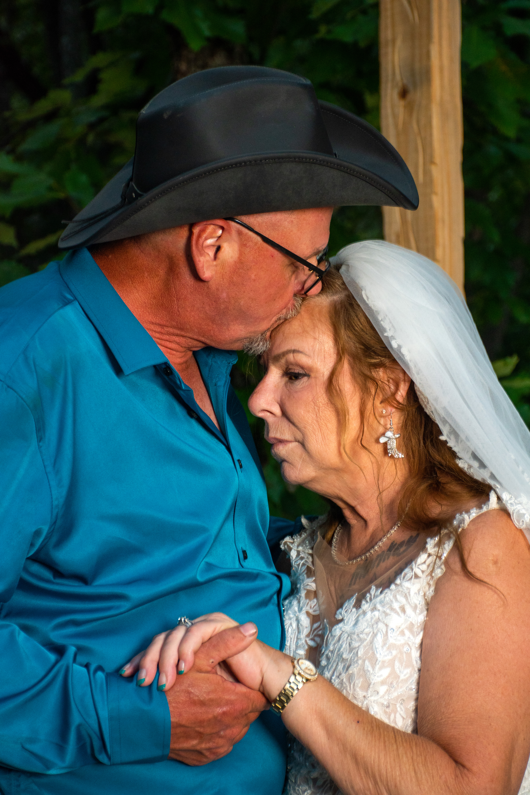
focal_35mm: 93
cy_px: 398
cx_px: 265
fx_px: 2054
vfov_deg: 21.9
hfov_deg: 14.7
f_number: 5.6
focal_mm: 62
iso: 400
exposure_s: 1/60
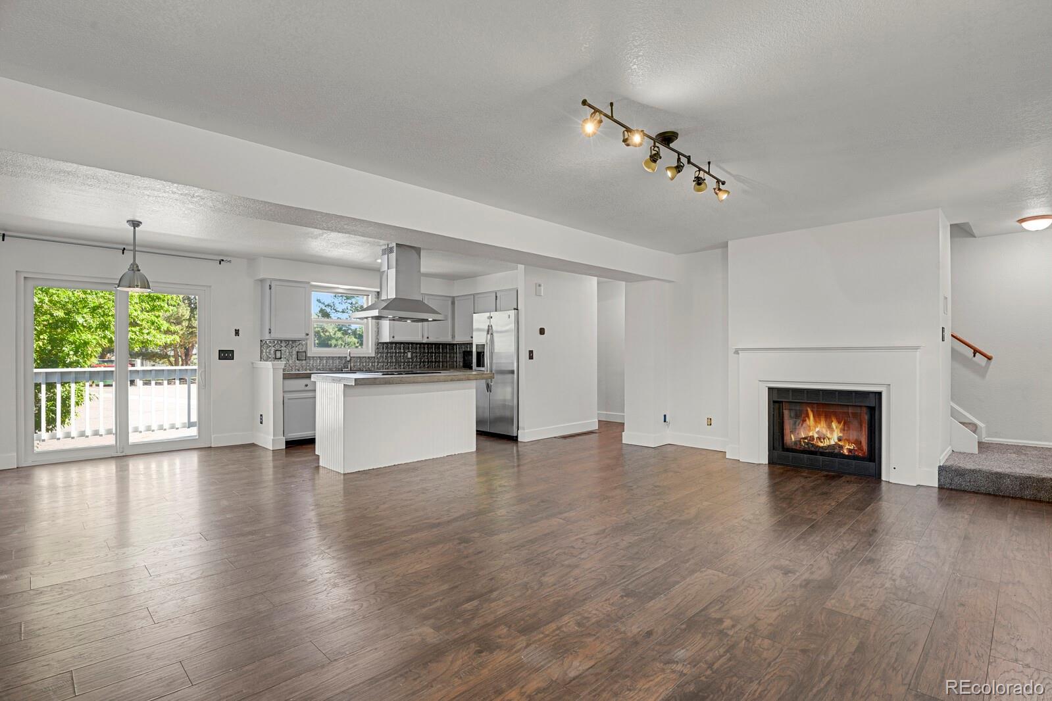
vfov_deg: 70.4
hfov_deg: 93.3
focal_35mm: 17
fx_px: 497
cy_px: 350
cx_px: 526
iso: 250
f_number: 8
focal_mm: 17
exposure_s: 2.5
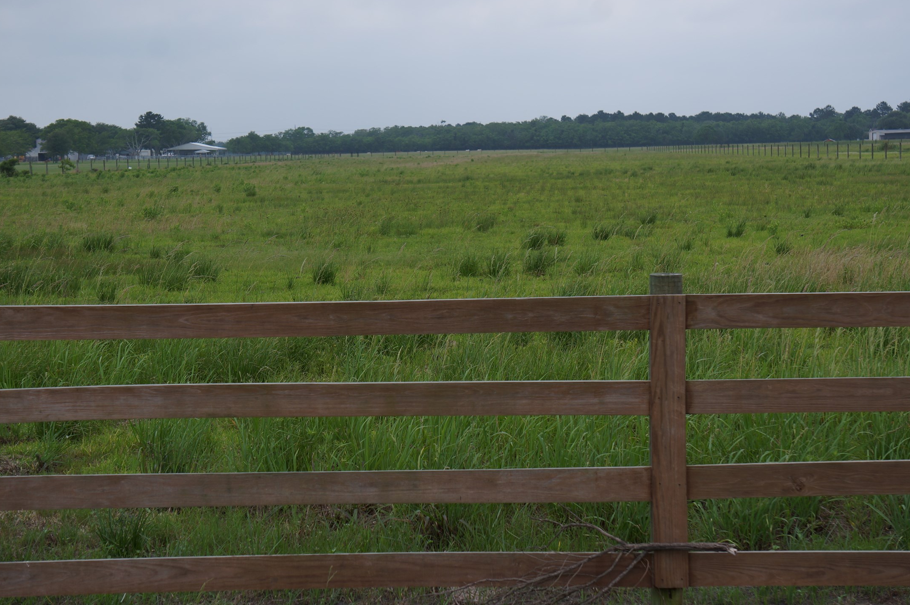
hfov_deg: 24.4
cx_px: 455
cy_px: 301
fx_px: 2109
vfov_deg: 16.3
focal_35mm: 84
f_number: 6.3
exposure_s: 1/400
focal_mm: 55
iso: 100
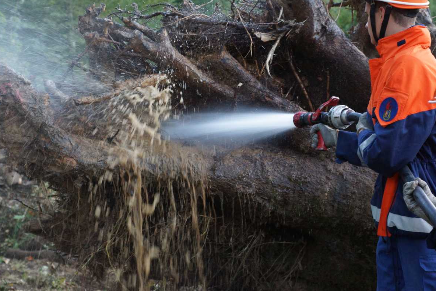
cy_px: 146
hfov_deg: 26.7
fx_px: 920
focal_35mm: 76
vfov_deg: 17.9
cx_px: 216
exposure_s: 1/80
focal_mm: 50
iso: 1250
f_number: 4
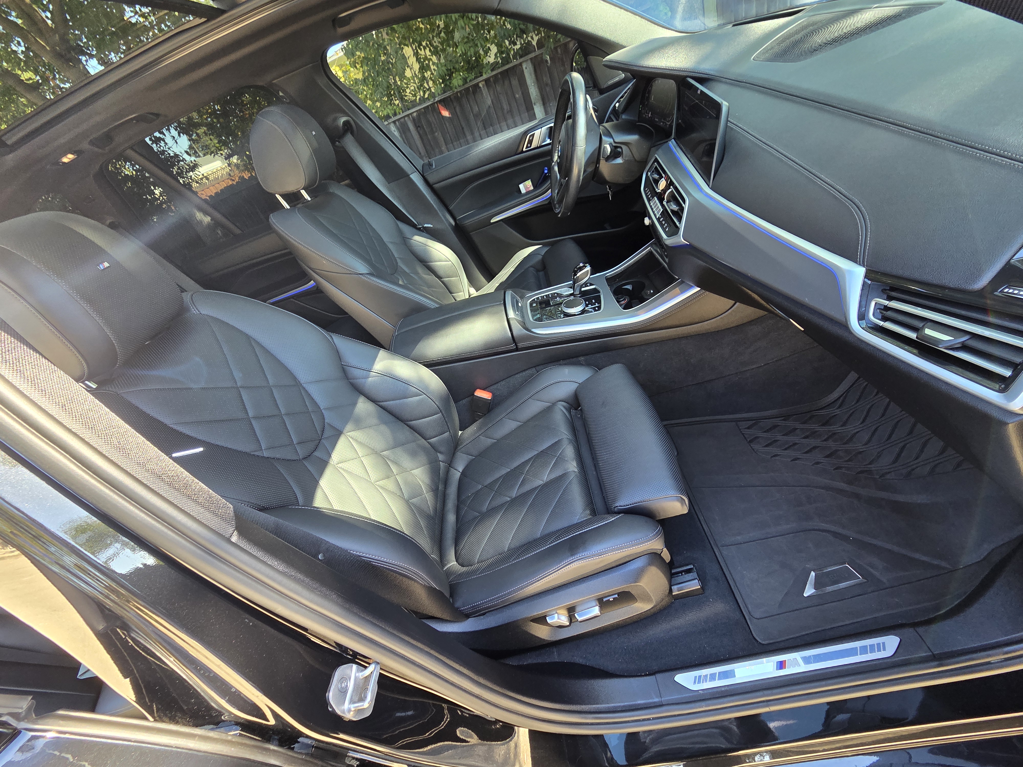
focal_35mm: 13
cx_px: 512
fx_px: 384
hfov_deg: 106.2
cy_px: 384
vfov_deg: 89.9
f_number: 2.2
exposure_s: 1/60
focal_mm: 2.2
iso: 160
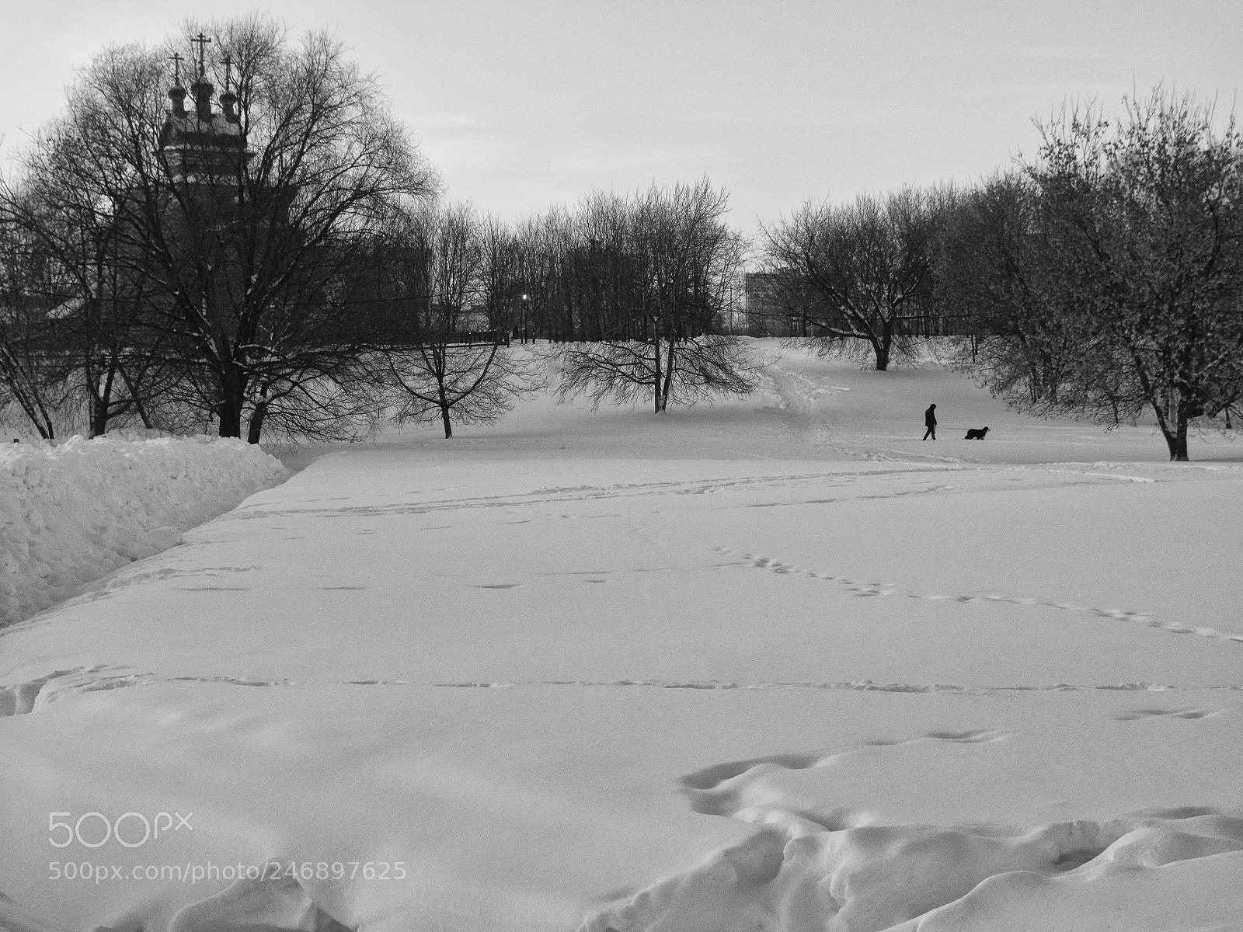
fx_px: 2873
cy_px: 466
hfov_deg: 24.4
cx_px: 622
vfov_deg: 18.4
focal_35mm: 80
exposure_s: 1/500
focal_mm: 40
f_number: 8
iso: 800
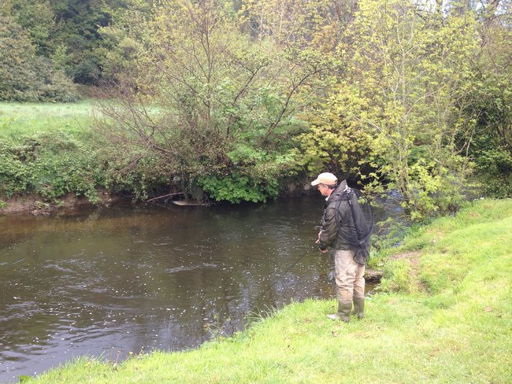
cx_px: 256
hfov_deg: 52.6
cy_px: 192
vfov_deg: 40.7
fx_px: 518
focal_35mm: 35
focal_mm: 4.28
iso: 50
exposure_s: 1/179
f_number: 2.4
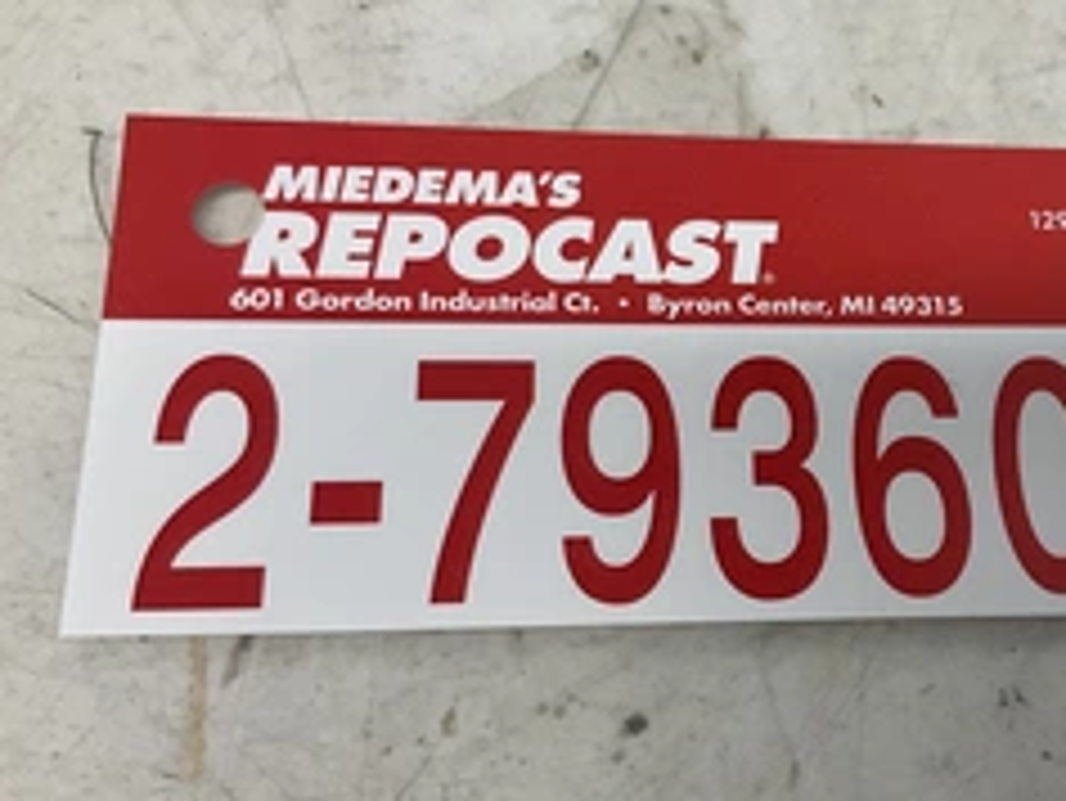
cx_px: 850
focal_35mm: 49
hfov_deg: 37.5
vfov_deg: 29.7
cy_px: 410
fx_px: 1510
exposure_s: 1/120
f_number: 1.8
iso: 40
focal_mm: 3
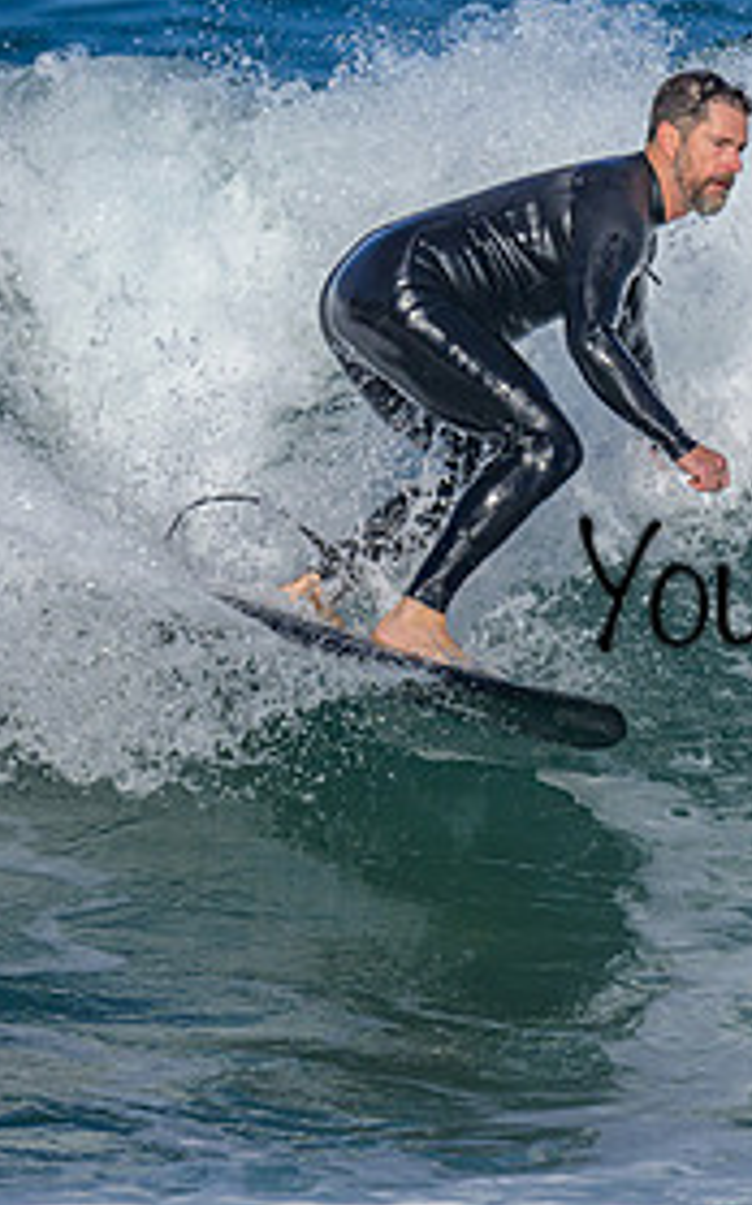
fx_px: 70347
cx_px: 763
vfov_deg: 1.0
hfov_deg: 0.6
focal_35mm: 2142
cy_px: 385
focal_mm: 800
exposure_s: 1/2000
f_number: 8
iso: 280
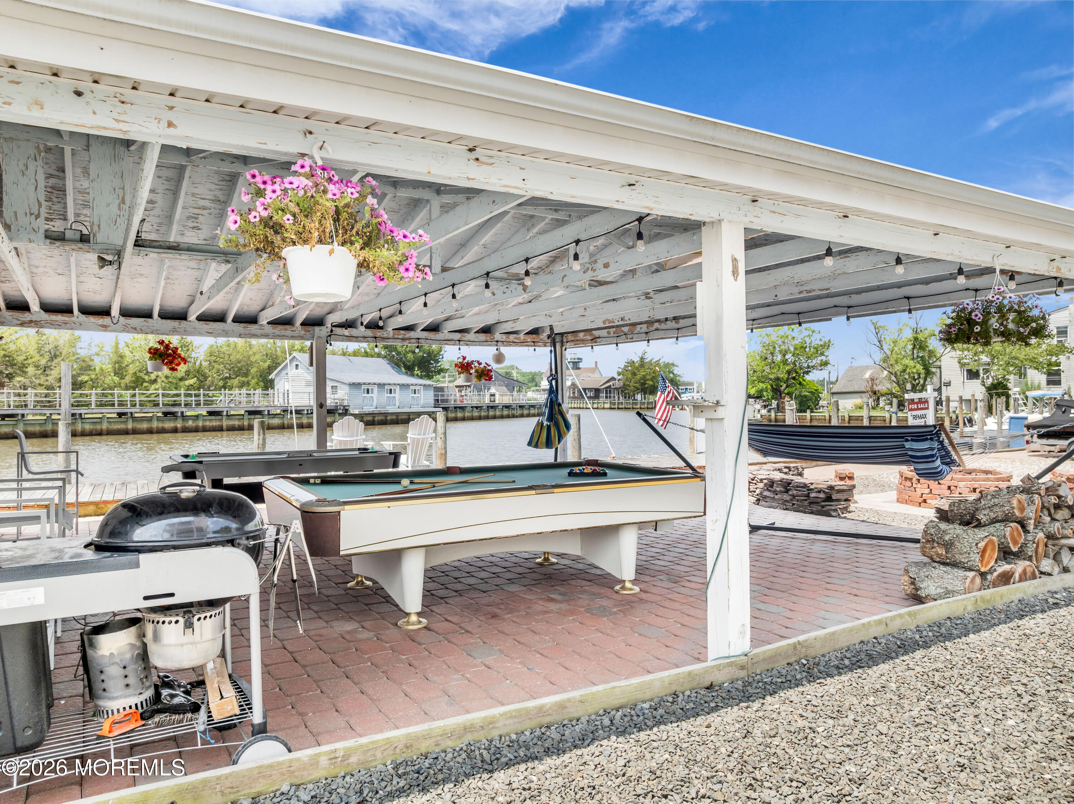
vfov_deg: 56.8
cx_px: 537
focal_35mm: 24
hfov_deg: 71.6
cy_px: 402
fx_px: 744
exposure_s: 1/640
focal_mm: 12.29
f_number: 2.8
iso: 150
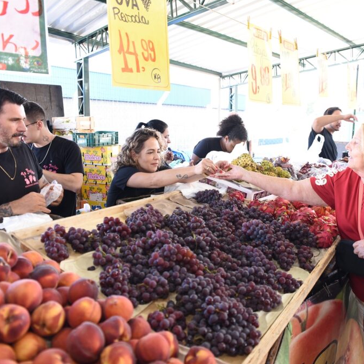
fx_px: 369
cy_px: 180
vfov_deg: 52.5
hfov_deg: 52.4
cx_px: 205
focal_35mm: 31
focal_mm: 24
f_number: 4
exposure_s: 1/160
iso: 1000
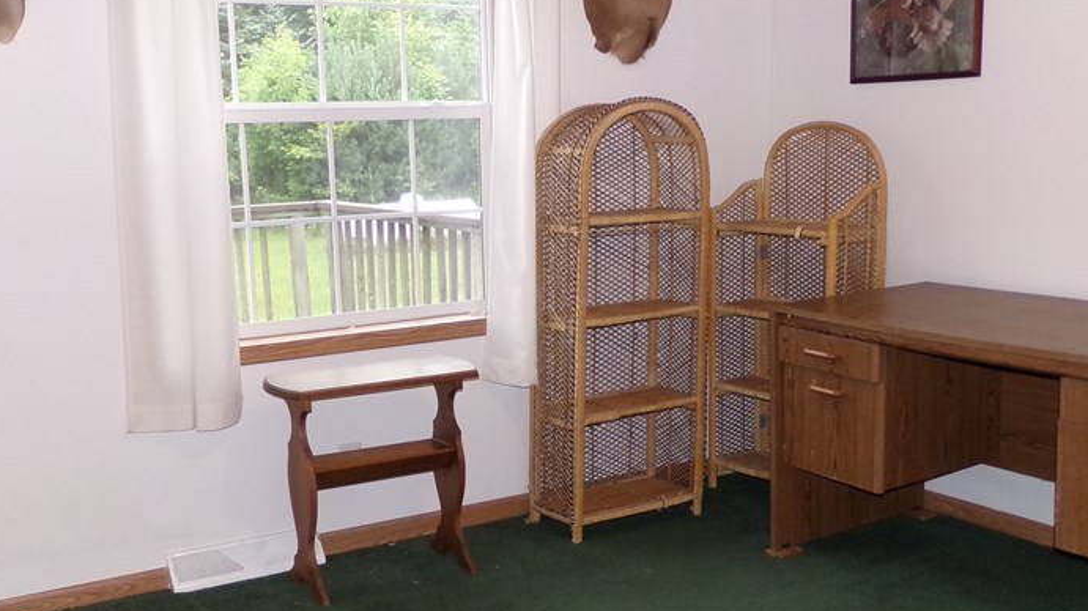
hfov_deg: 48.4
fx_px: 1211
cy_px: 342
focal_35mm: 42
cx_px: 521
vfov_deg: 28.3
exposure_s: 1/34
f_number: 3.2
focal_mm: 4.7
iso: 200
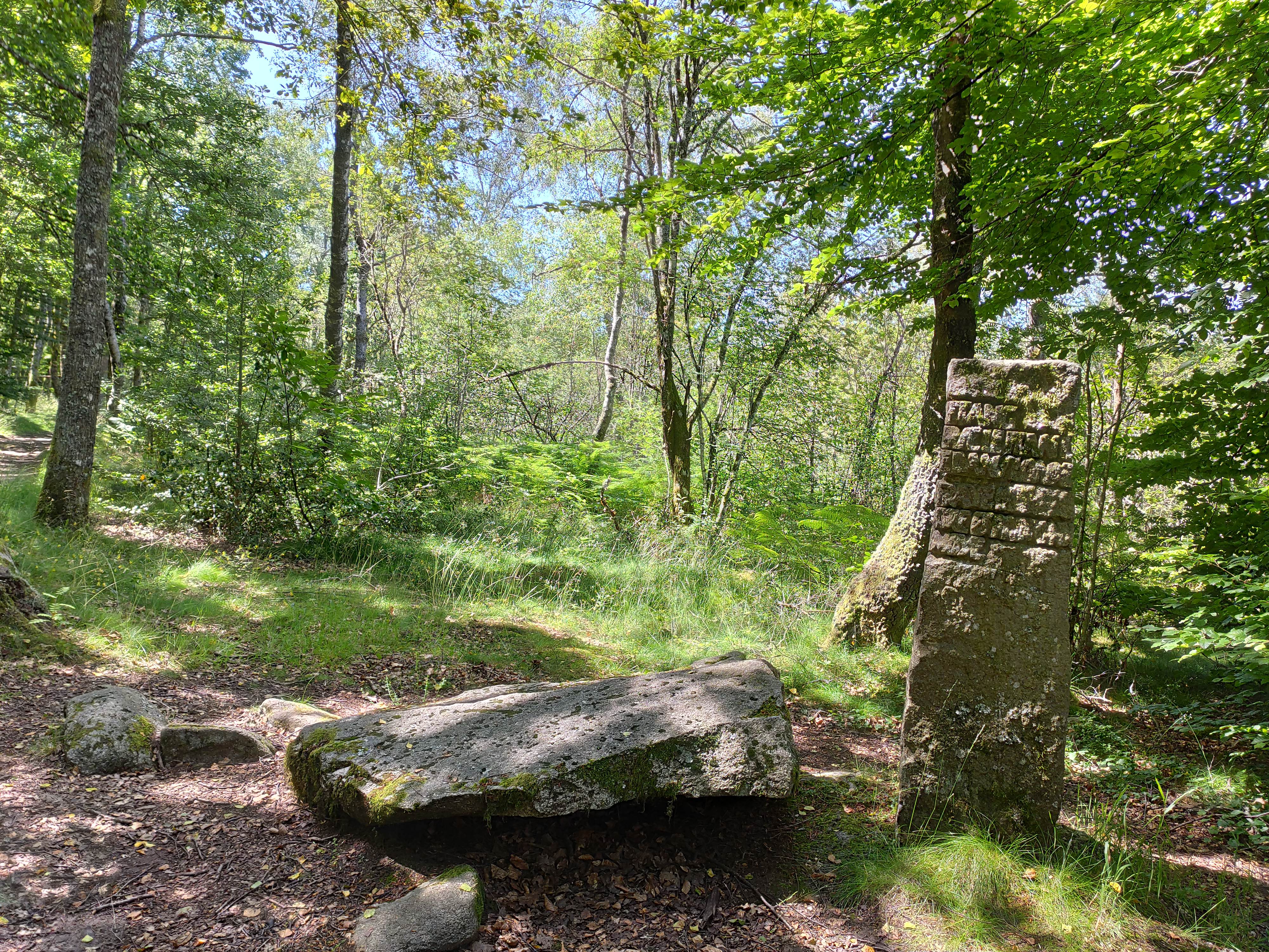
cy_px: 476
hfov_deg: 67.3
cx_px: 634
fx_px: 953
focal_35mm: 26
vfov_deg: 53.1
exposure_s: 1/100
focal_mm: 4.77
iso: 162
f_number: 1.75
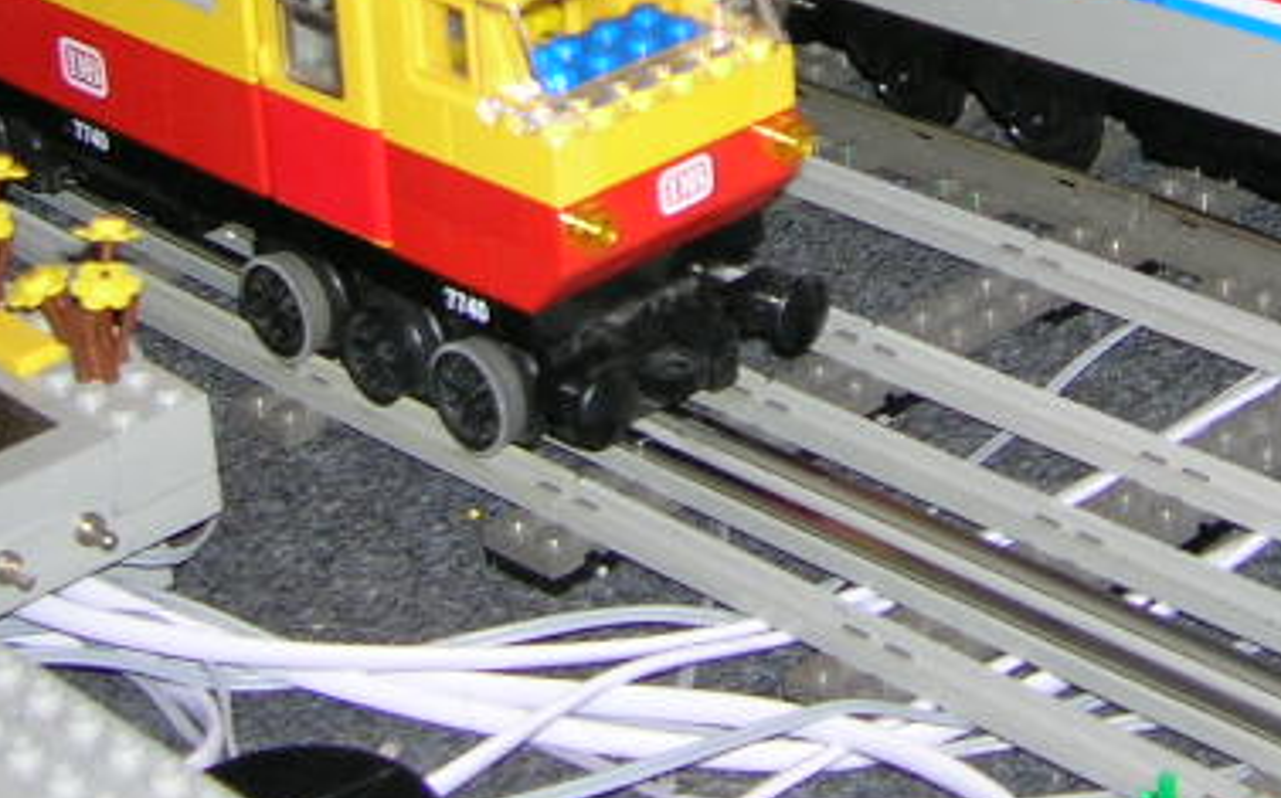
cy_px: -241
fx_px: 3419
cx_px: 856
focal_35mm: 98
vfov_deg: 12.9
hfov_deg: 21.1
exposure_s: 1/60.1
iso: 50
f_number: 2.9
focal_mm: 5.7
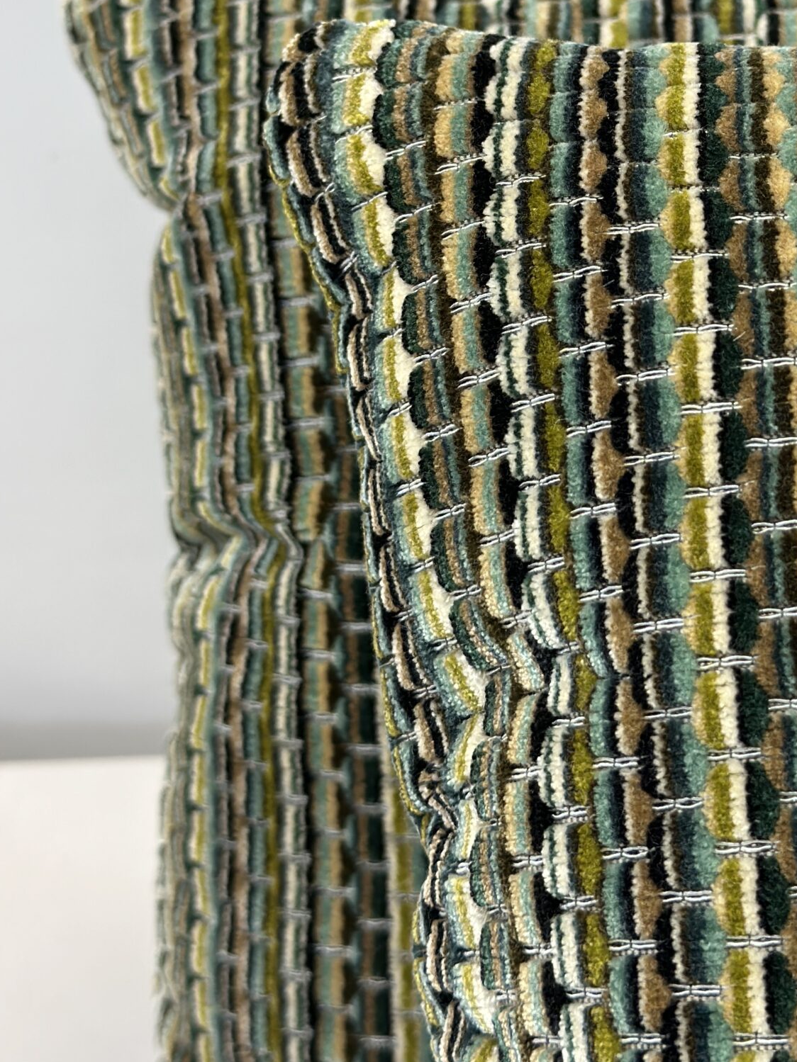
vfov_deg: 23.5
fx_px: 2518
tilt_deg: -11.7
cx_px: 641
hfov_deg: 17.8
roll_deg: +1.8
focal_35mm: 82
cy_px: 208
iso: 100
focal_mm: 6.86
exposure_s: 1/154
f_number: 1.78
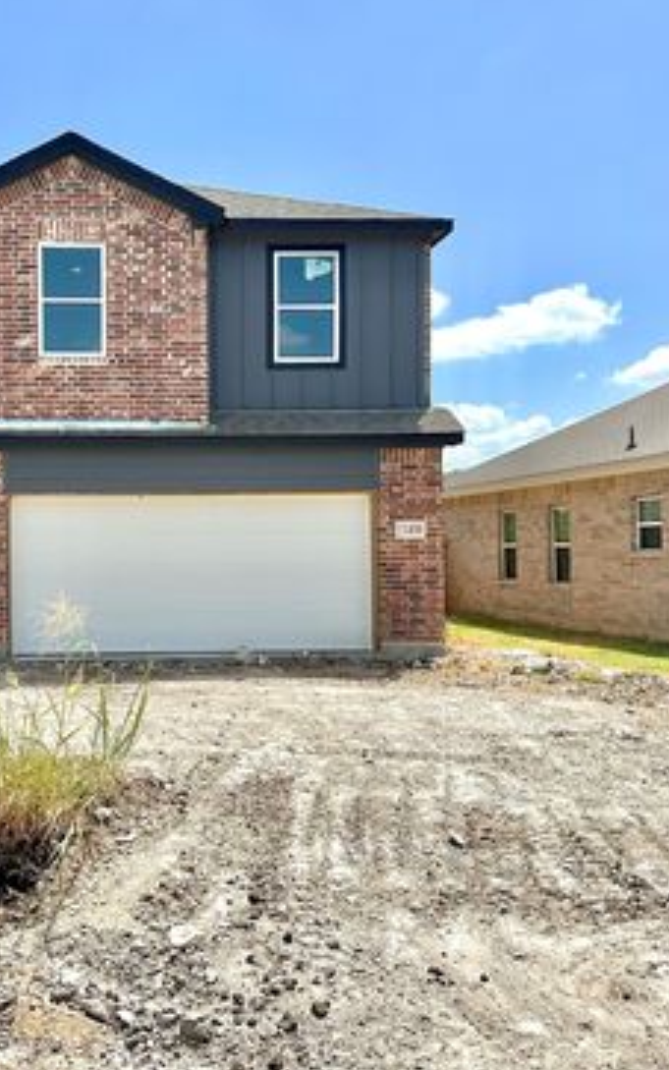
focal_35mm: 35
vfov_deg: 55.3
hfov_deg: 35.1
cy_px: 529
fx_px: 1021
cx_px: 133
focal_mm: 6.86
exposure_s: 1/5848
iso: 80
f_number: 1.78
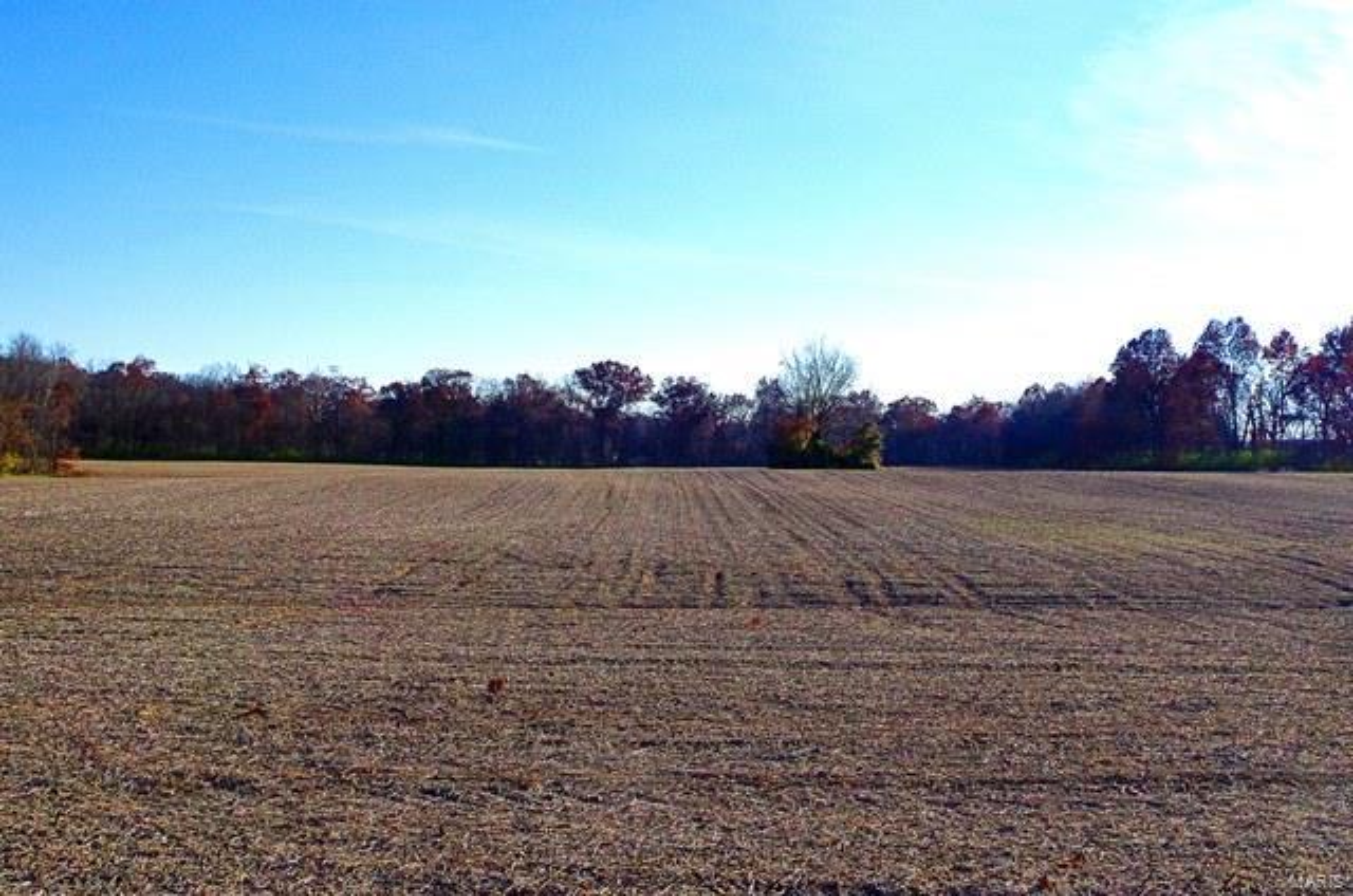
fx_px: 1463
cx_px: 676
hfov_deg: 49.6
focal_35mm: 39
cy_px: 448
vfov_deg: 34.1
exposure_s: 1/1600
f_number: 14
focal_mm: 26.25
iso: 1600
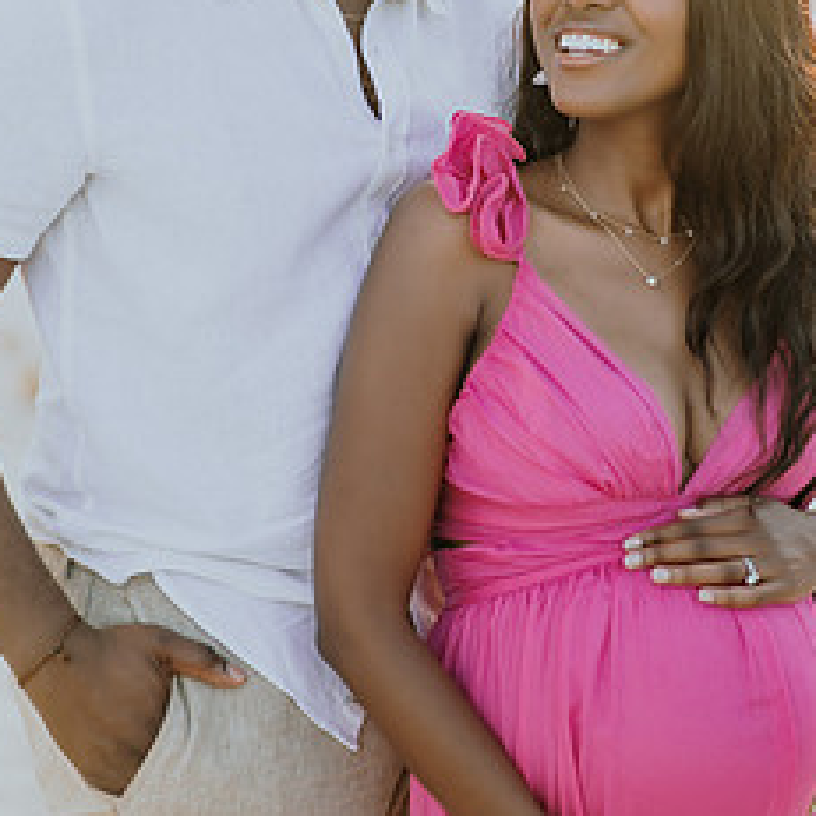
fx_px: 2560
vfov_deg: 17.9
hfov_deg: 18.1
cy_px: 127
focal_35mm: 96
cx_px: 420
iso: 100
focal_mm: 58
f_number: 1.8
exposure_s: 1/800
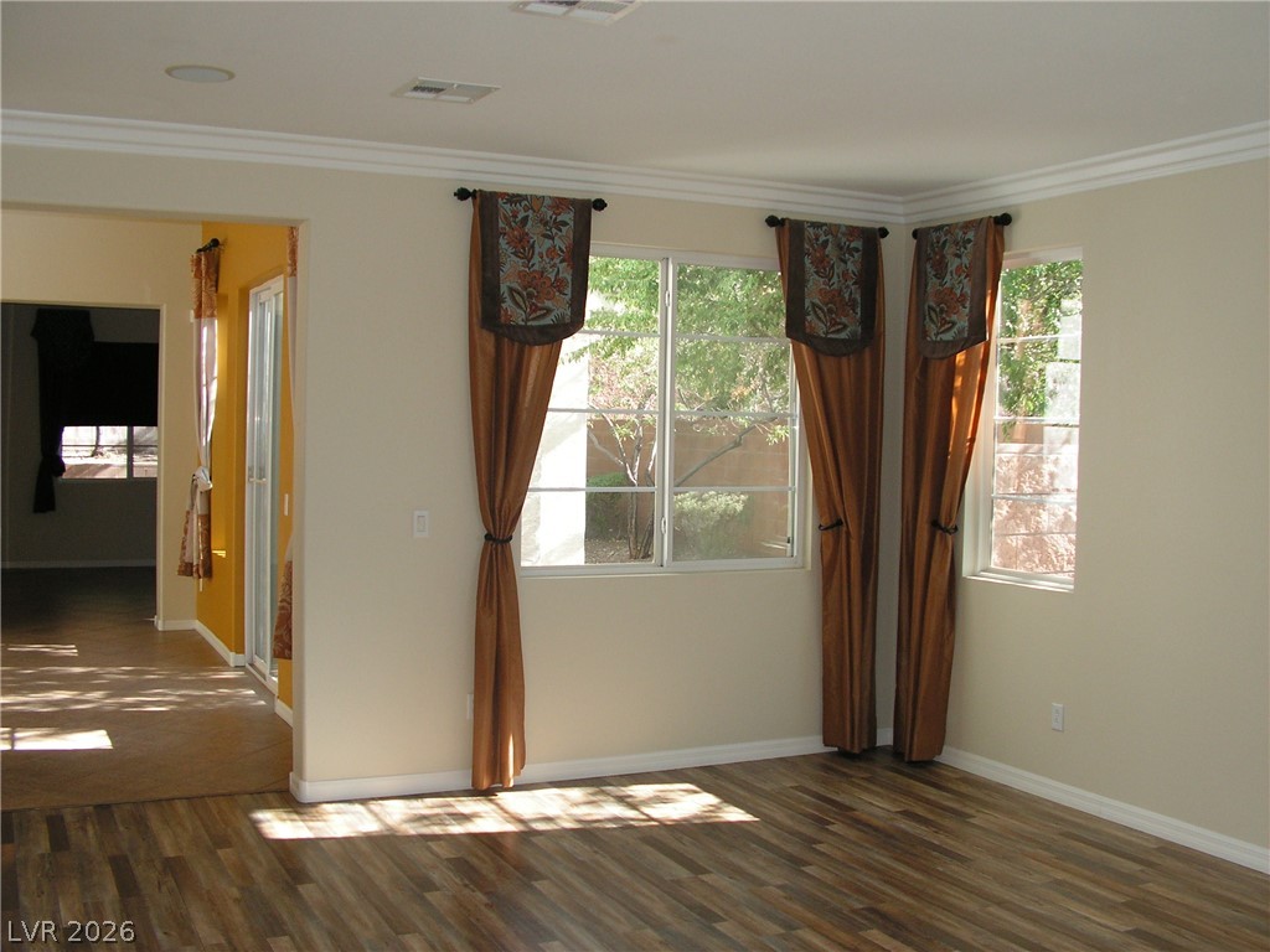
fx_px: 1321
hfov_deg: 51.4
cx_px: 635
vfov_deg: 39.7
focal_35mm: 36
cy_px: 476
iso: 64
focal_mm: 6
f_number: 3.2
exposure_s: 1/100
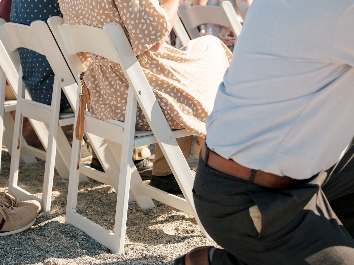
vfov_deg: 16.9
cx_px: 105
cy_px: 23
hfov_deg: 22.6
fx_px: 879
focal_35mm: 86
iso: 400
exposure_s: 1/2000
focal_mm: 50
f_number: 4
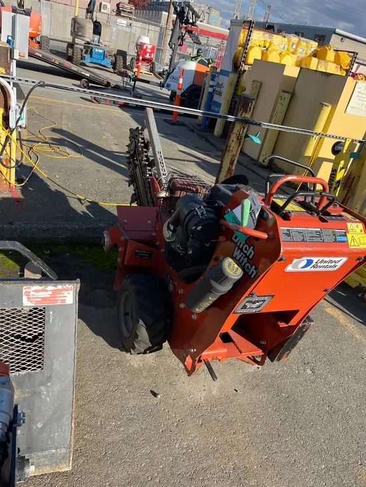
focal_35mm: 26
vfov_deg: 67.3
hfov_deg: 53.1
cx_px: 183
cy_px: 244
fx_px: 366
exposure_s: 1/1536
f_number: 1.6
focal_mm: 5.1
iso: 50
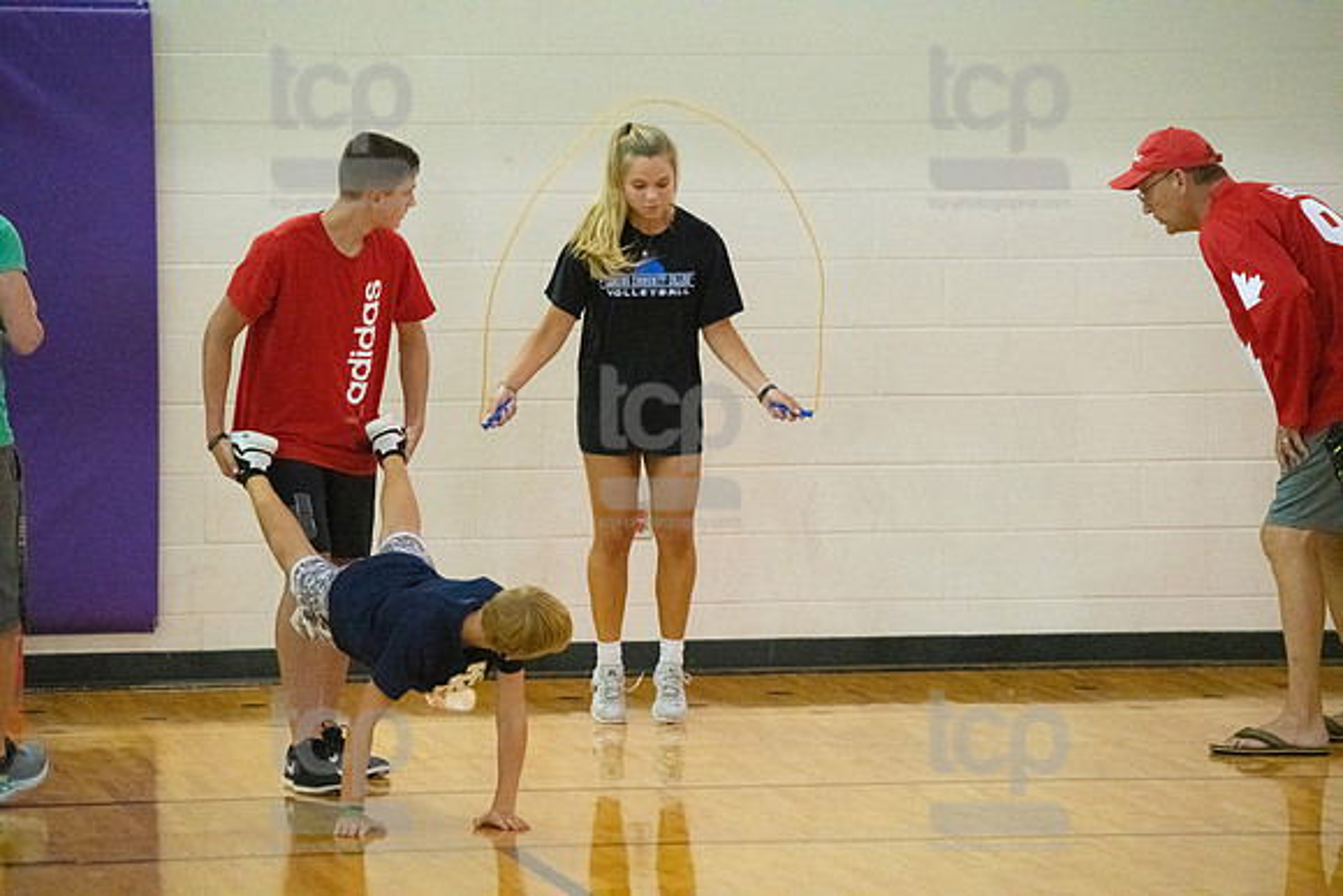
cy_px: 448
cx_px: 672
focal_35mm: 190
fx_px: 7089
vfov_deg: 7.2
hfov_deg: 10.8
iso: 6400
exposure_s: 1/640
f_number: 4.5
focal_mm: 190
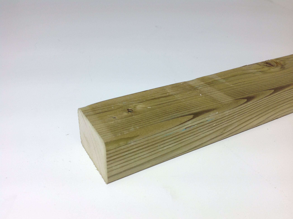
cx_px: 146
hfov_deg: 52.7
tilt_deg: -29.5
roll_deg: -1.0
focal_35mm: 35
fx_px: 296
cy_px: 110
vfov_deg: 40.6
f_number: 2.4
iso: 50
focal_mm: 4.28
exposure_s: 1/109
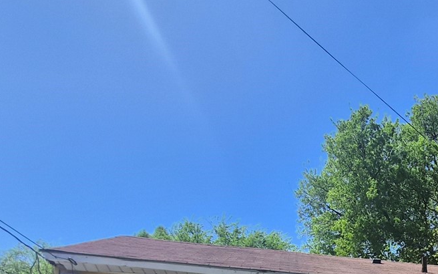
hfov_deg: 38.0
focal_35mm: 43
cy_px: 403
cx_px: 488
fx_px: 513
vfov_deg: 24.0
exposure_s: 1/1260
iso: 25
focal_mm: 1.7
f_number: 2.2
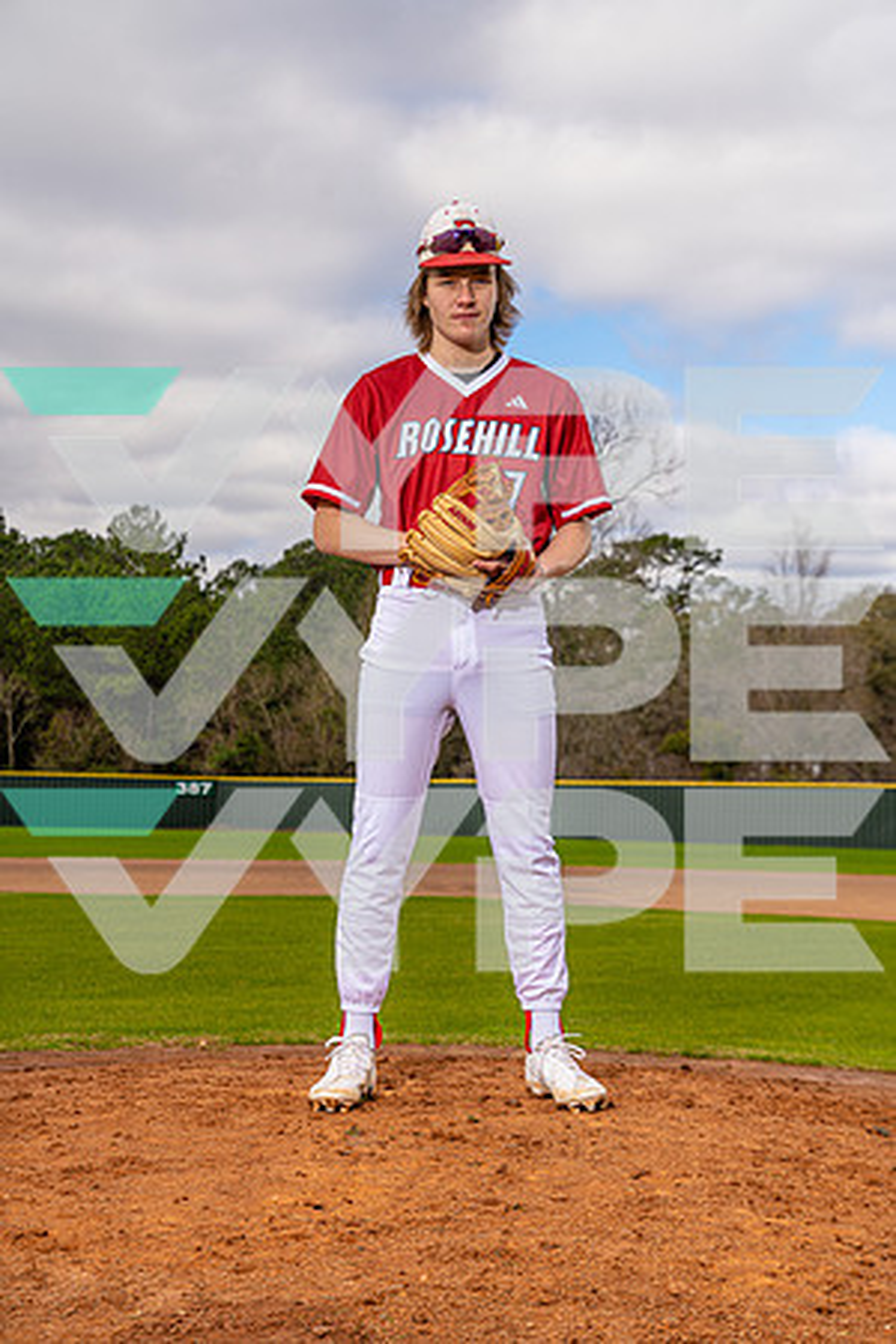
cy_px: 672
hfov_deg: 21.9
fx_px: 2314
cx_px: 448
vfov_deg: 32.4
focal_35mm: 62
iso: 100
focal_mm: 62
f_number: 6.3
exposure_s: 1/250
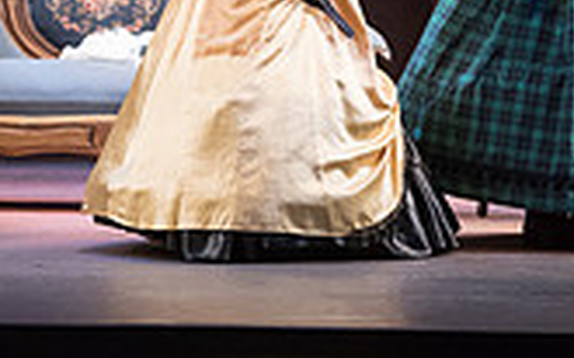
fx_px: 6724
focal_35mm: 430
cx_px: 327
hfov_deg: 4.9
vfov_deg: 3.0
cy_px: -103
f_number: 3.5
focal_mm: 120
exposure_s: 1/400
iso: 3200
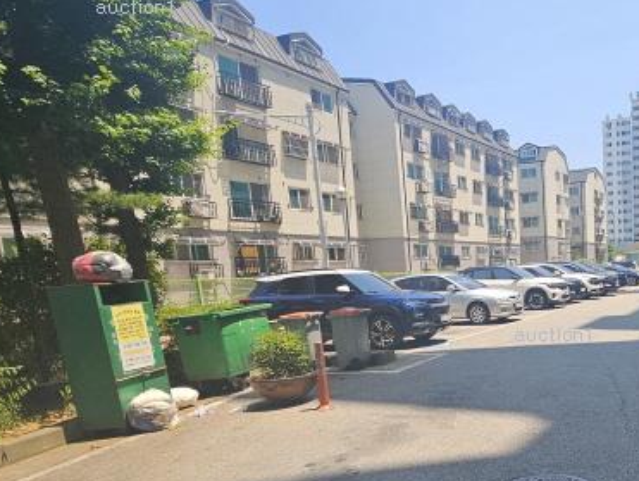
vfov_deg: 48.3
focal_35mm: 28
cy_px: 347
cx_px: 553
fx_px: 517
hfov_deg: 56.4
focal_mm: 2.2
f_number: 2.2
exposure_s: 1/1154
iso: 50
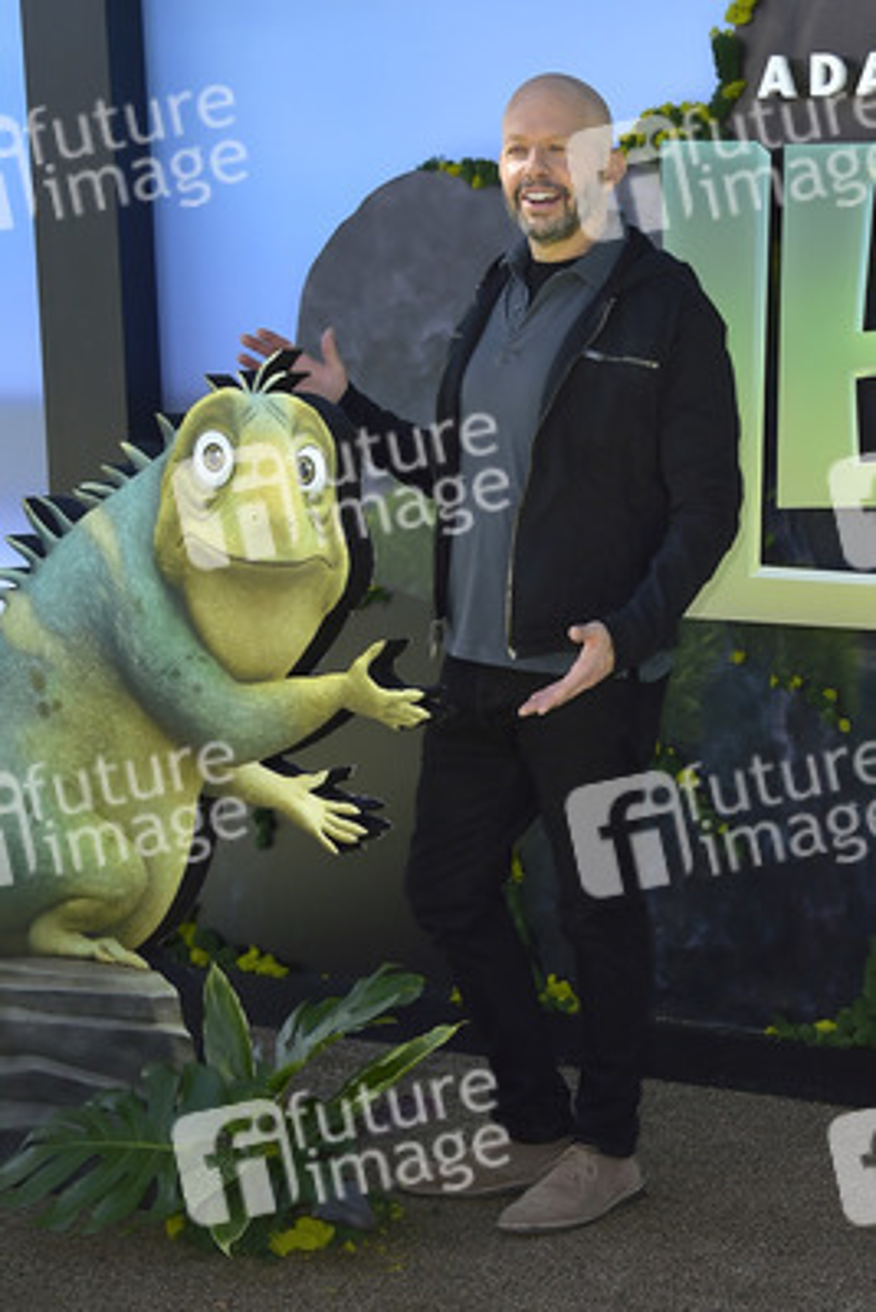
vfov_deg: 41.1
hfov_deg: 28.1
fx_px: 1750
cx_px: 438
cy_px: 656
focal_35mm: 48
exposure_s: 1/250
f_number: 7.1
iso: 125
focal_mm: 48
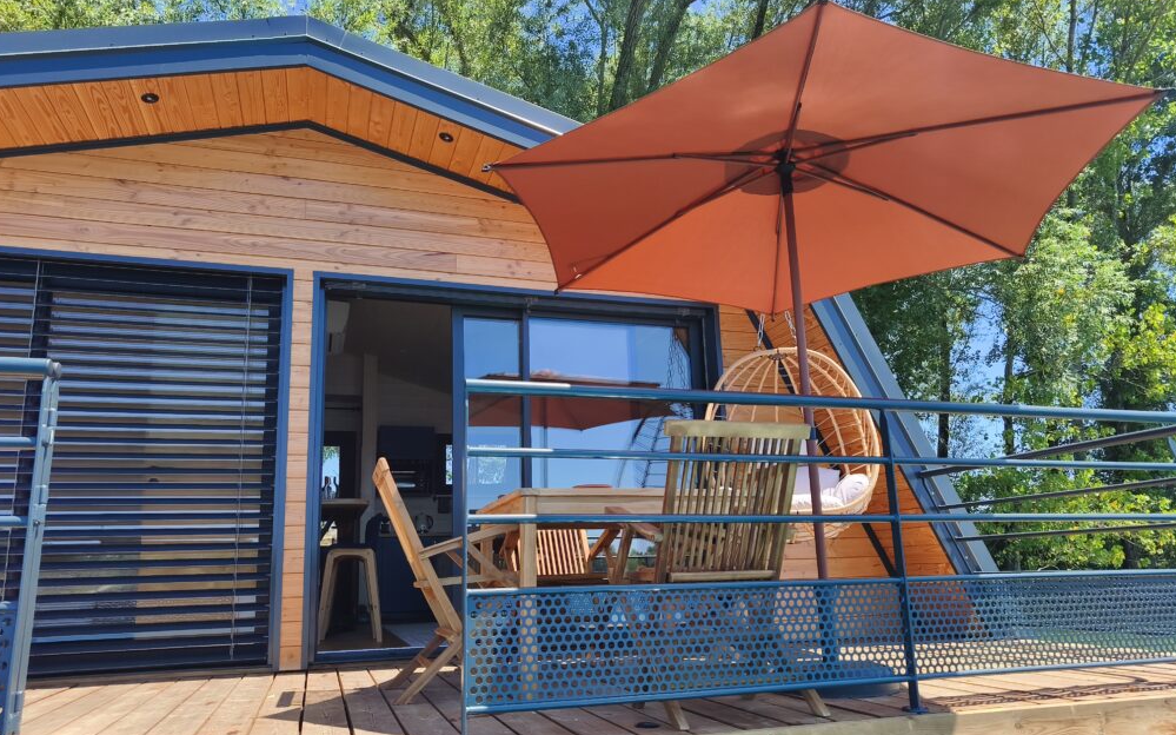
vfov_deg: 49.1
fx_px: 801
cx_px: 589
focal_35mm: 25
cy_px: 422
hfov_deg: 72.6
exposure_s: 1/456
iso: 50
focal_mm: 6.06
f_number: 1.7
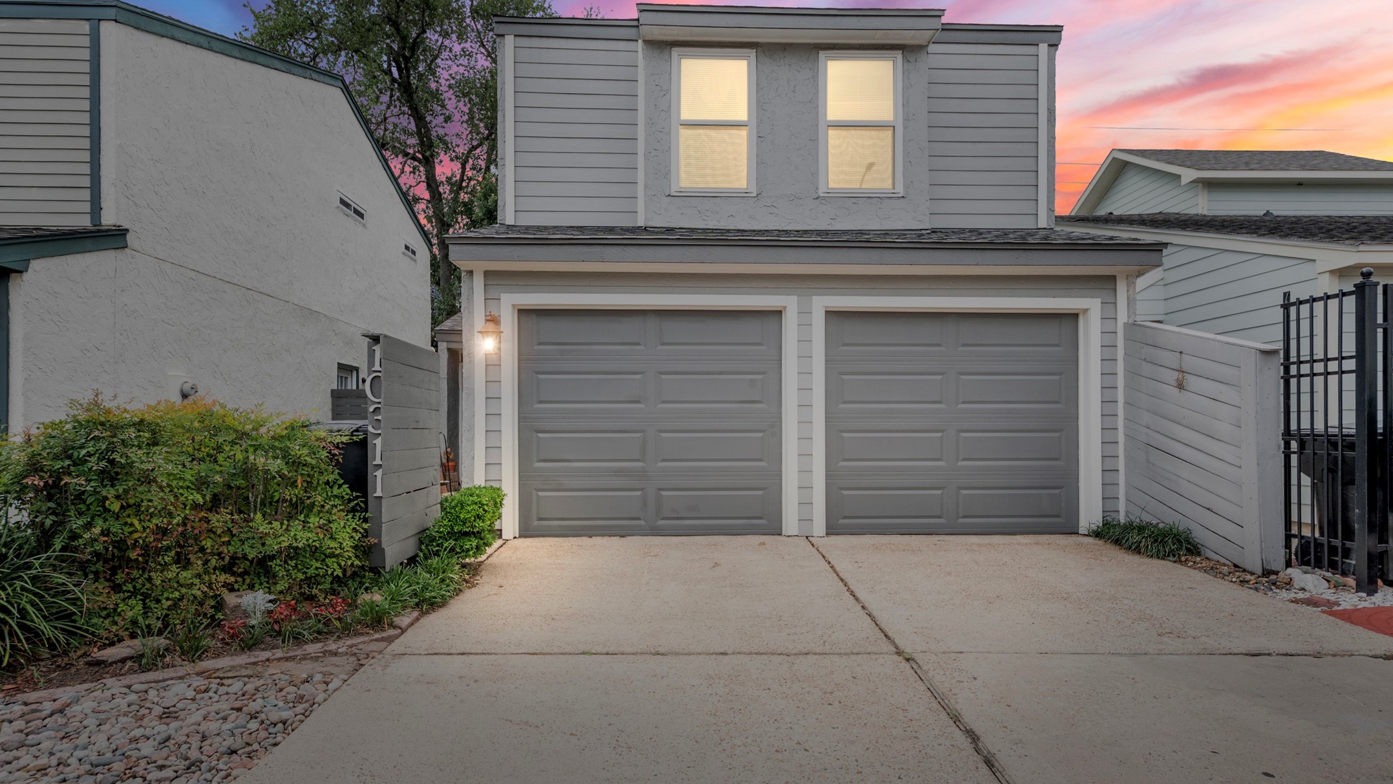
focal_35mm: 19
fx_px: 702
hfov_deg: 89.6
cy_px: 446
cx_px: 697
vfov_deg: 58.1
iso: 250
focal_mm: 18
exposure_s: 1/1600
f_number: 9
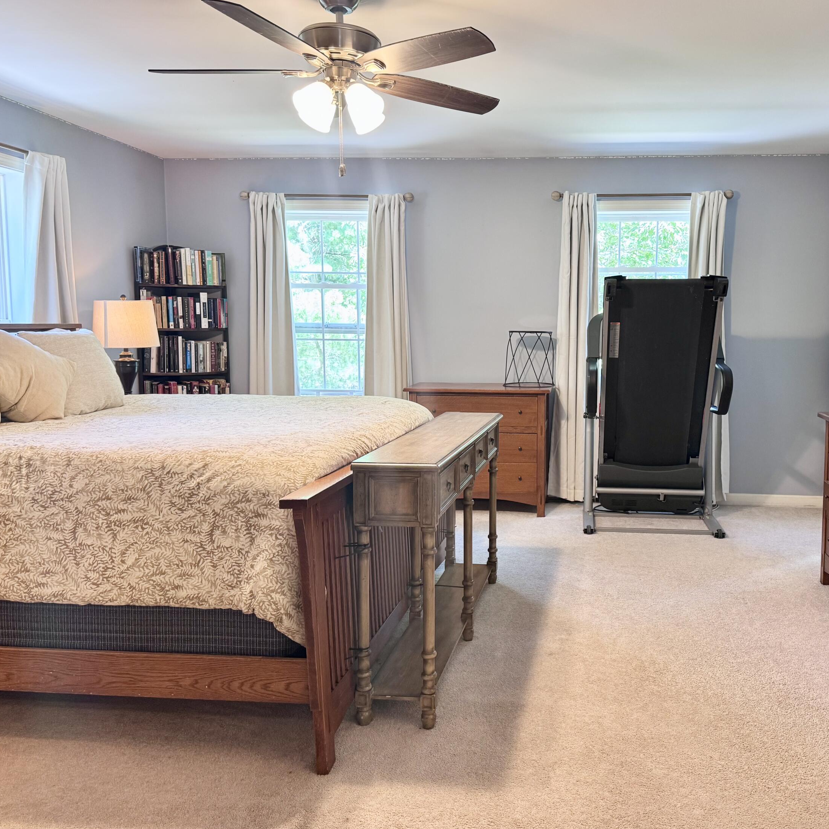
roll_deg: -0.4
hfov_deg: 54.7
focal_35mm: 29
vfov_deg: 55.6
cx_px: 539
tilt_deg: -6.7
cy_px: 406
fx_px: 786
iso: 200
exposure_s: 1/60
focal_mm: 6.76
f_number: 1.78
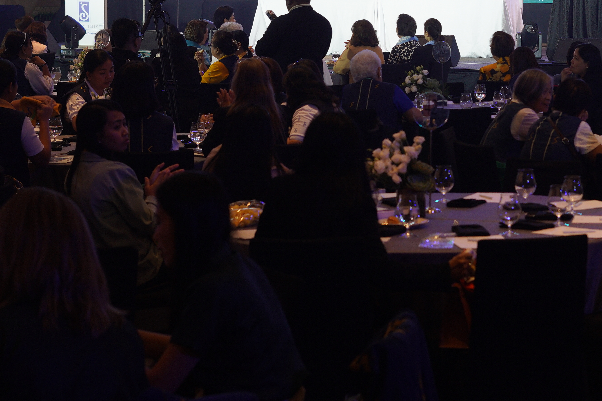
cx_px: 495
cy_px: 40
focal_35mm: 112
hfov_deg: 18.1
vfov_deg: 12.1
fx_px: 1873
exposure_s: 1/125
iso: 500
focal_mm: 50
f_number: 4
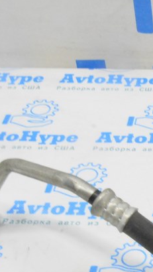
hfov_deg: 12.1
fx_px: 677
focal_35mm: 94
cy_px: 208
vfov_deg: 22.4
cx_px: 247
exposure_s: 1/15
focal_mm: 24
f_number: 20
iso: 6400
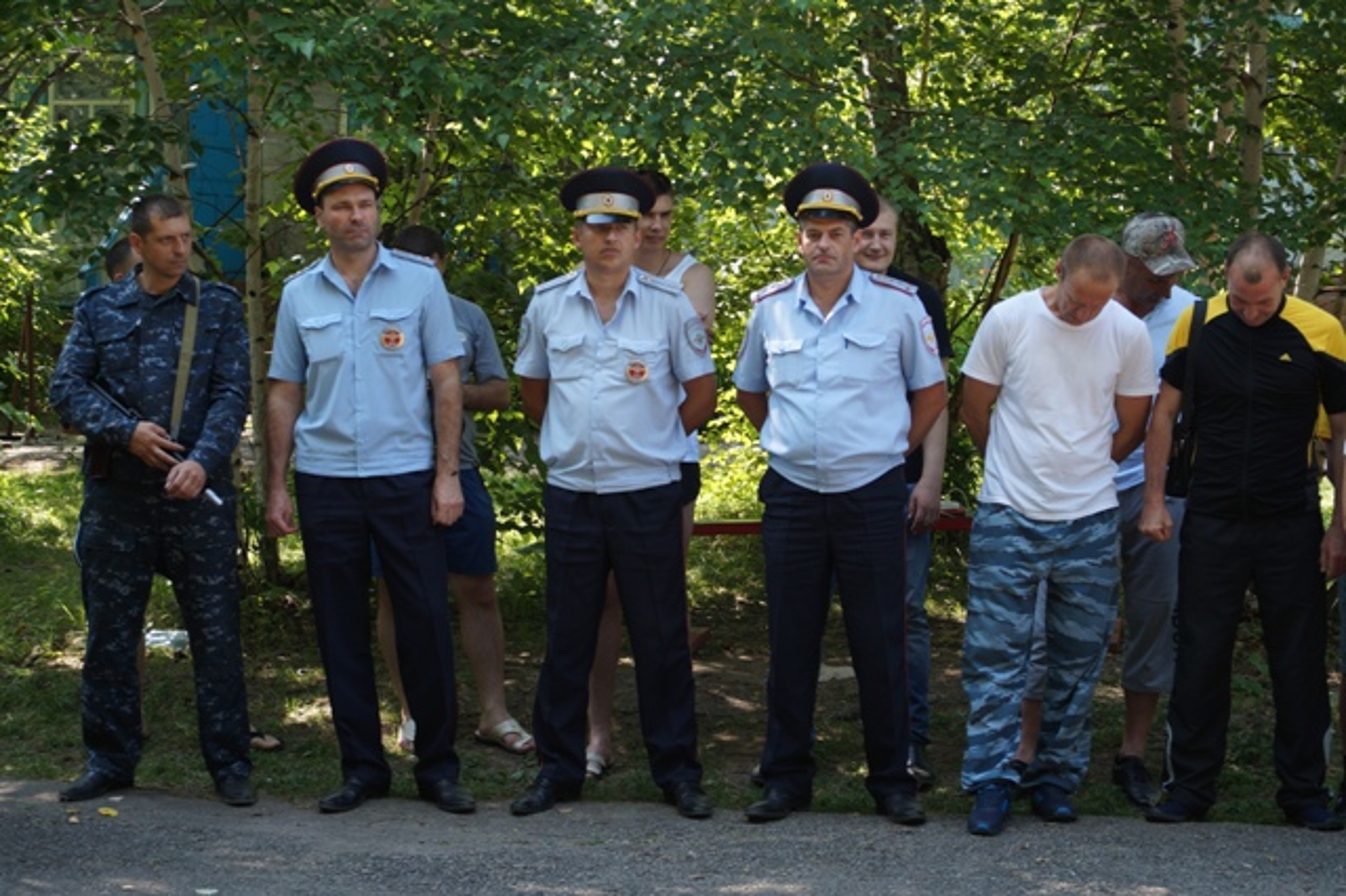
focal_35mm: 75
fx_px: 2803
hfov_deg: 27.0
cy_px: 448
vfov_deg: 18.2
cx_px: 673
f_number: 7.1
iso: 160
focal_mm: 50
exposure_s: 1/80
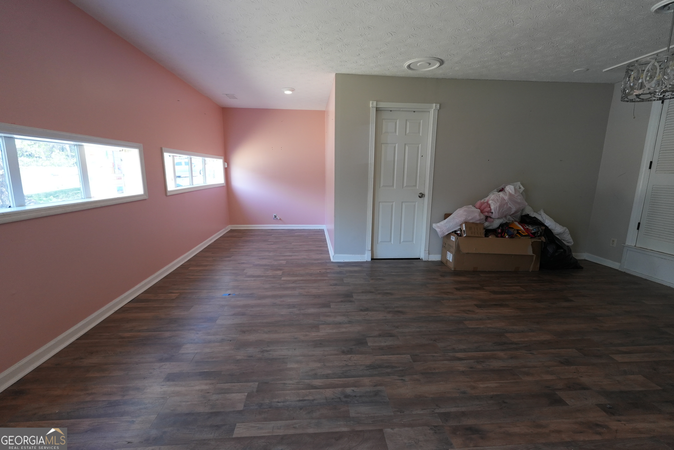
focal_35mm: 16
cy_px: 225
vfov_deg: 73.8
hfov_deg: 96.7
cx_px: 337
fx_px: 300
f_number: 4
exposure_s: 1/160
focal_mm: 16
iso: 2000
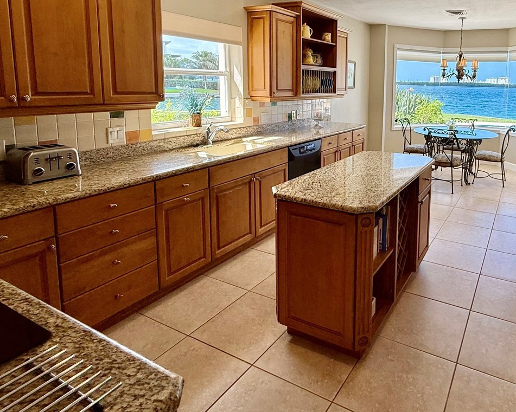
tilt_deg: -6.4
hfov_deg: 68.9
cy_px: 125
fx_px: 351
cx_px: 373
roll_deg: -1.4
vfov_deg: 58.9
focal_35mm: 23
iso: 64
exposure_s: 1/255
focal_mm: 2.22
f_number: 2.2
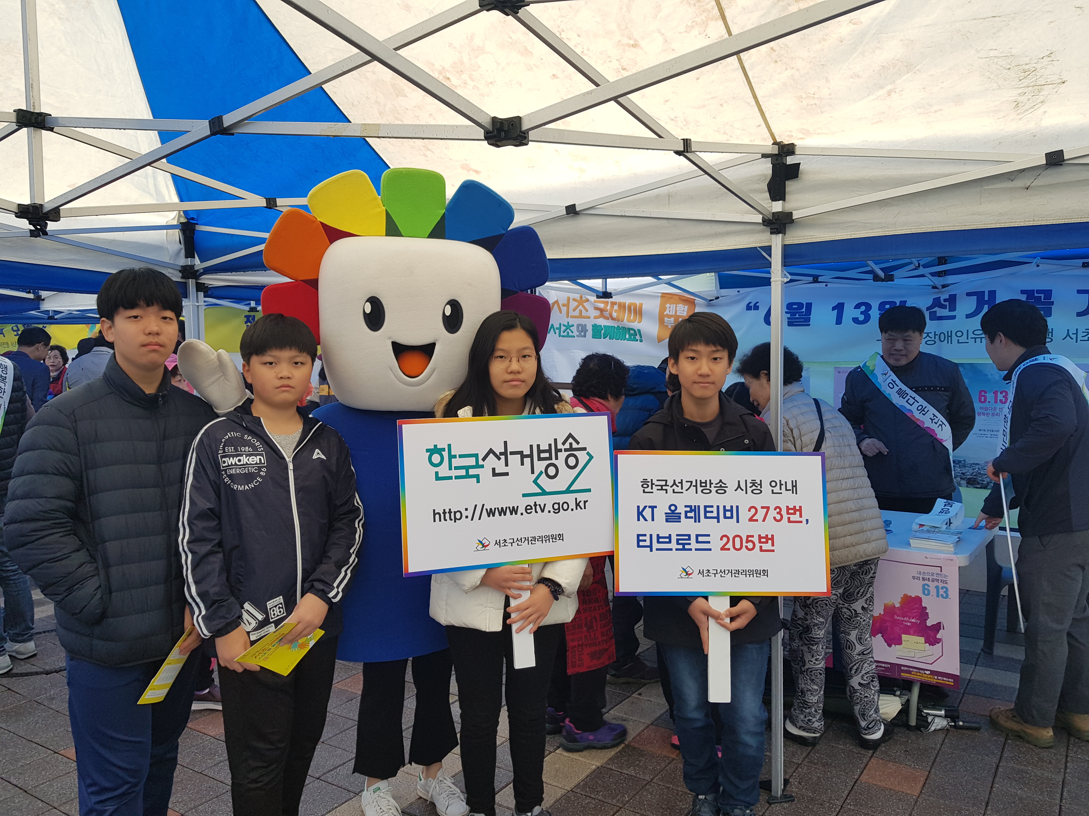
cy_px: 408
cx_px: 544
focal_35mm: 26
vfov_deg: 53.1
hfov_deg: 67.3
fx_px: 818
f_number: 1.7
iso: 40
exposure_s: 1/103
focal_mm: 4.3
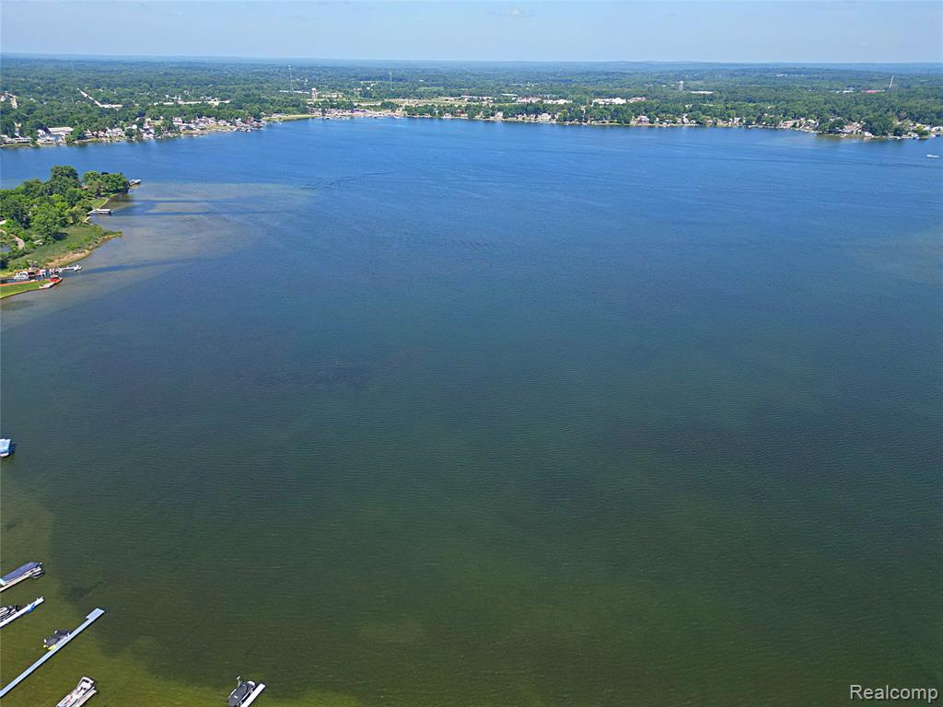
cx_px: 472
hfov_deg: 71.6
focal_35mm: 24
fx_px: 654
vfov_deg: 56.8
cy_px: 354
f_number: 1.7
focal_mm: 6.7
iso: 110
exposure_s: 1/1600
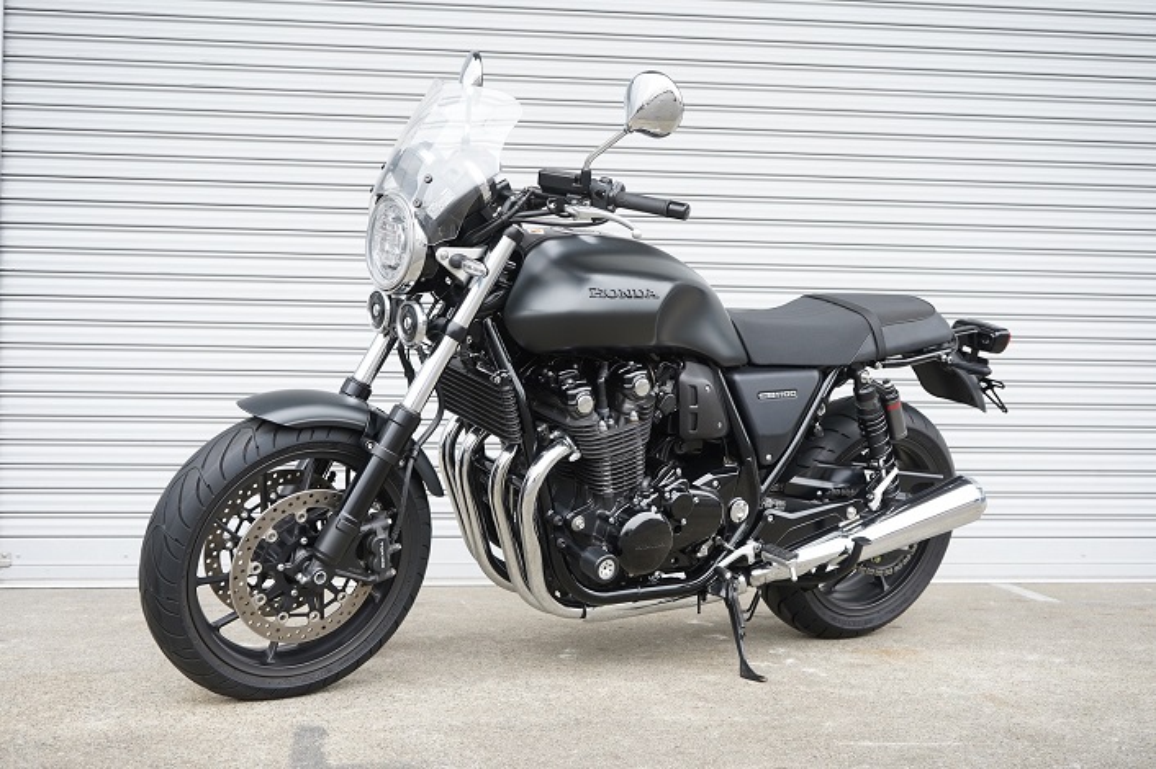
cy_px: 384
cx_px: 578
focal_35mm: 42
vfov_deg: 31.9
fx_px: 1348
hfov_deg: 46.4
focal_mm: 42
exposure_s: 1/50
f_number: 5.6
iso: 100
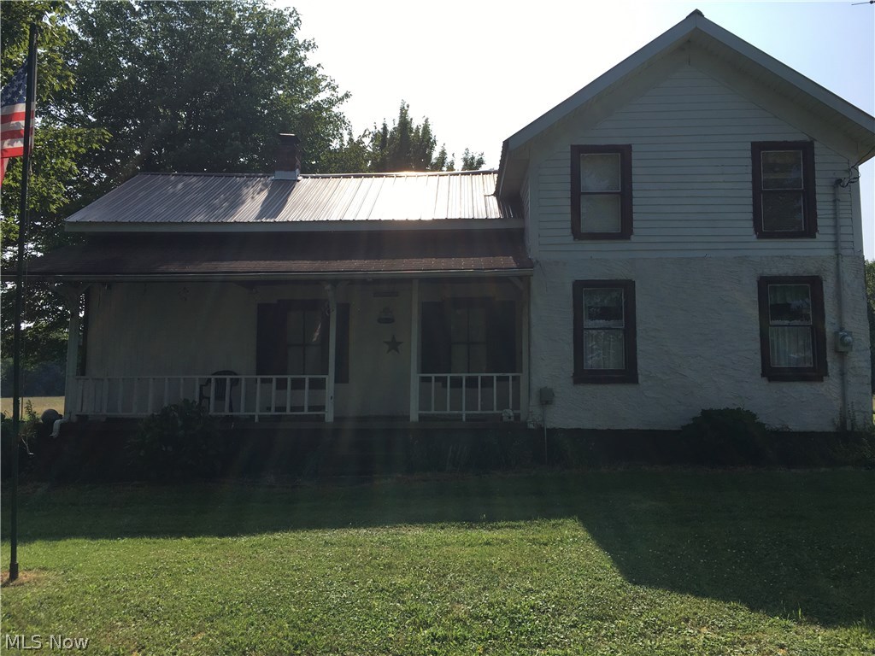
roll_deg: -0.9
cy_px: 328
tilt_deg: +5.5
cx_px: 438
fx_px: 733
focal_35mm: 29
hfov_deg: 61.7
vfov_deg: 48.2
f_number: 2.2
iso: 25
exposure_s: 1/1672
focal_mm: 4.15
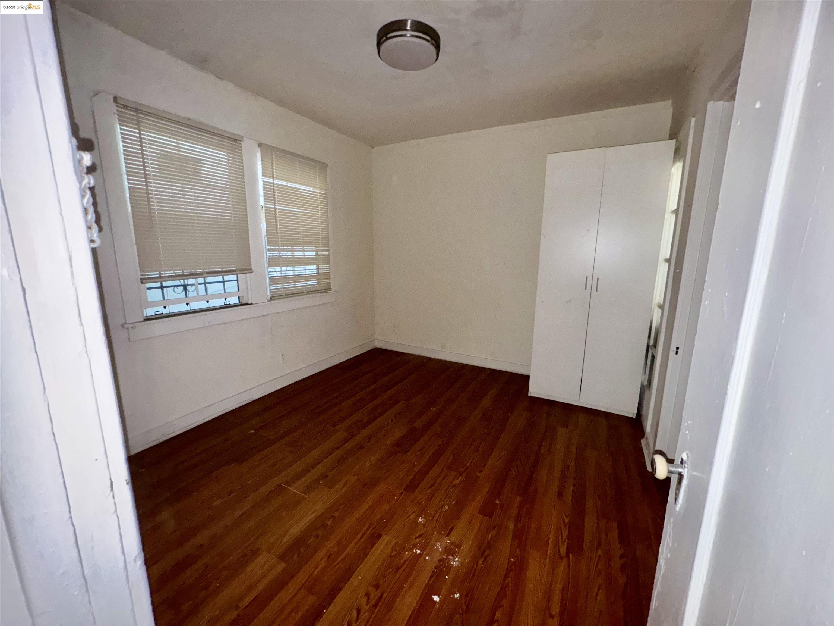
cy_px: 313
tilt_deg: -11.9
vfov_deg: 85.7
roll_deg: -1.3
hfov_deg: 102.1
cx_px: 417
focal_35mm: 14
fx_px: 337
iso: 250
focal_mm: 2.22
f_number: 2.2
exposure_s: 1/32
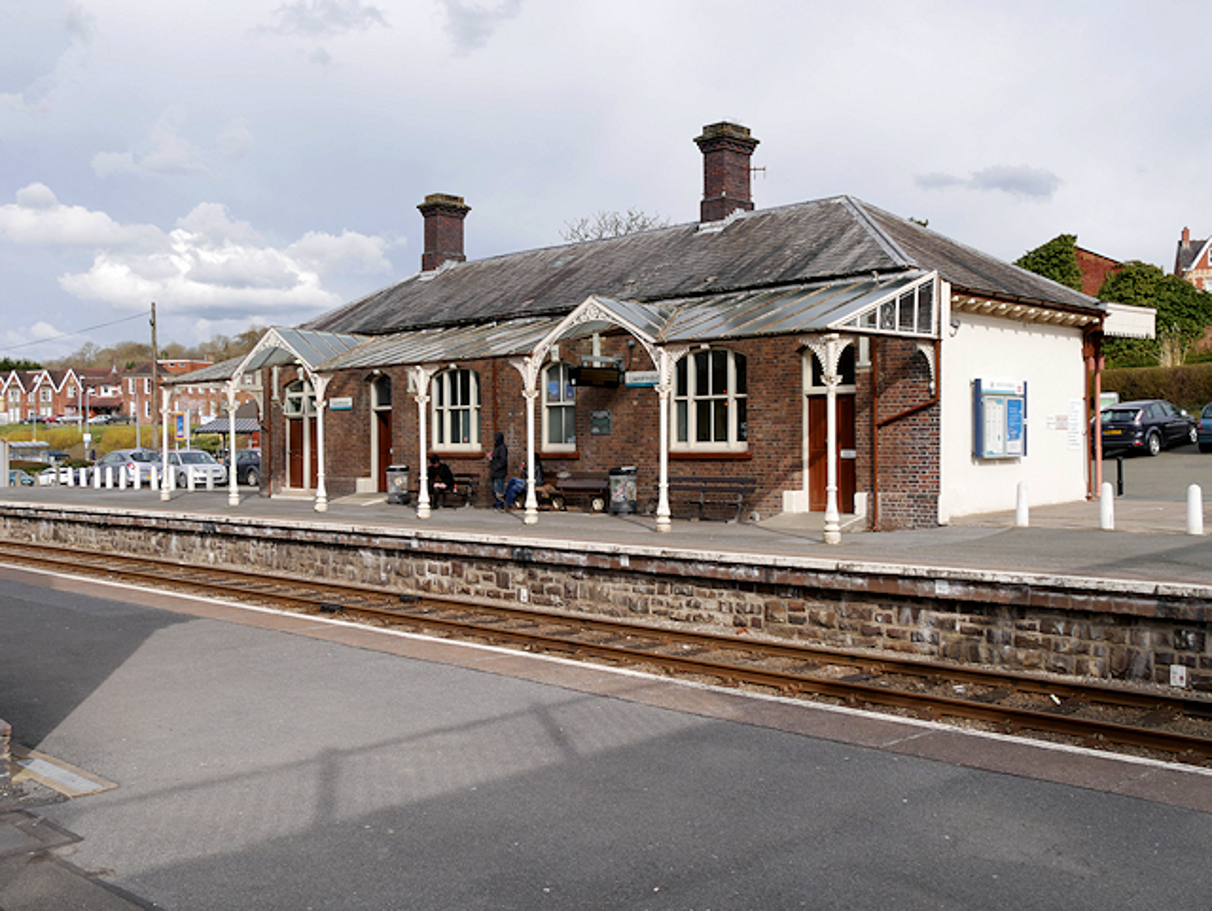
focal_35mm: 34
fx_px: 1191
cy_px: 456
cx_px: 606
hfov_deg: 53.9
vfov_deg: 41.8
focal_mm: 17
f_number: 8
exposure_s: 1/200
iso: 200
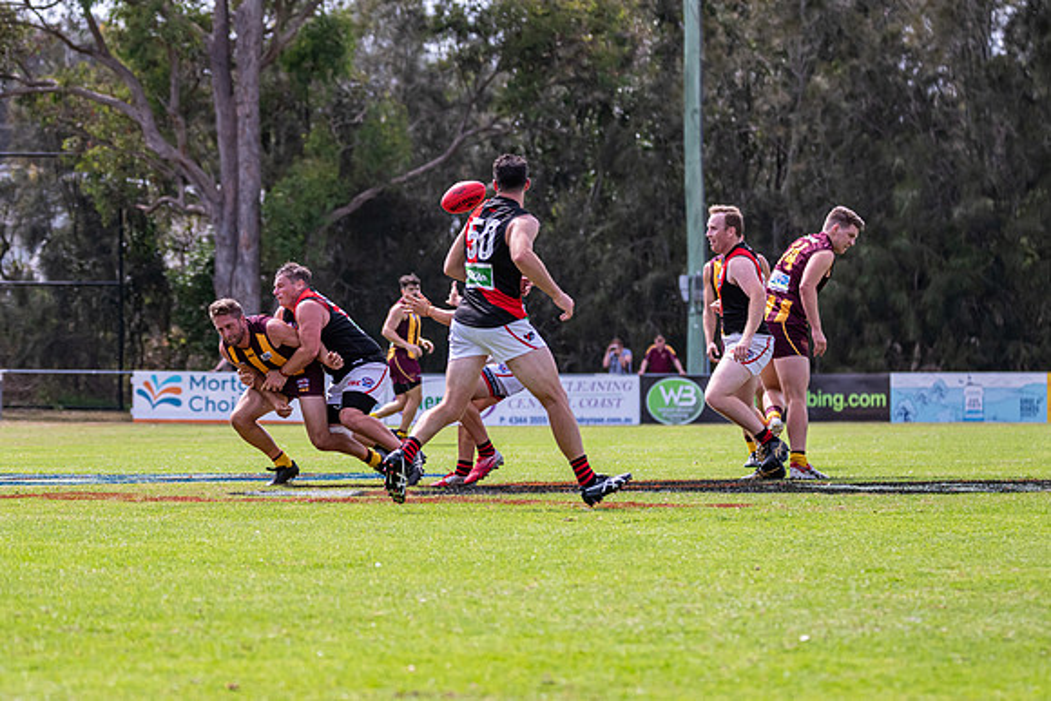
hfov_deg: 8.4
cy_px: 383
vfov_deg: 5.6
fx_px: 7134
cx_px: 425
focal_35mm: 244
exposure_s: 1/2500
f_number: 6.3
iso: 800
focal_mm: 190
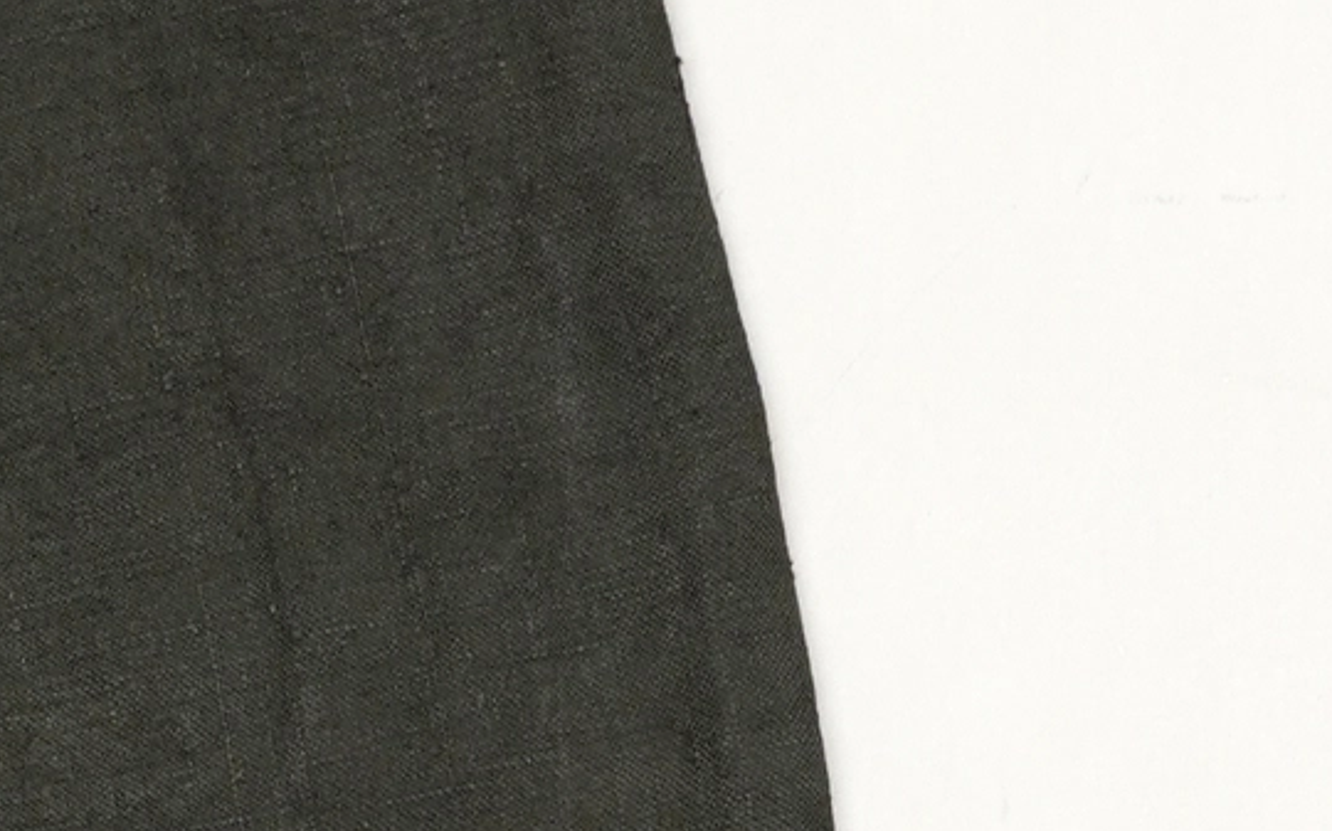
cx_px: -844
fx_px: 9471
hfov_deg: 7.8
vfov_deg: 5.0
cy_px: 1457
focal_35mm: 261
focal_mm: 32
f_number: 4.5
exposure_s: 1/100
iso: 400
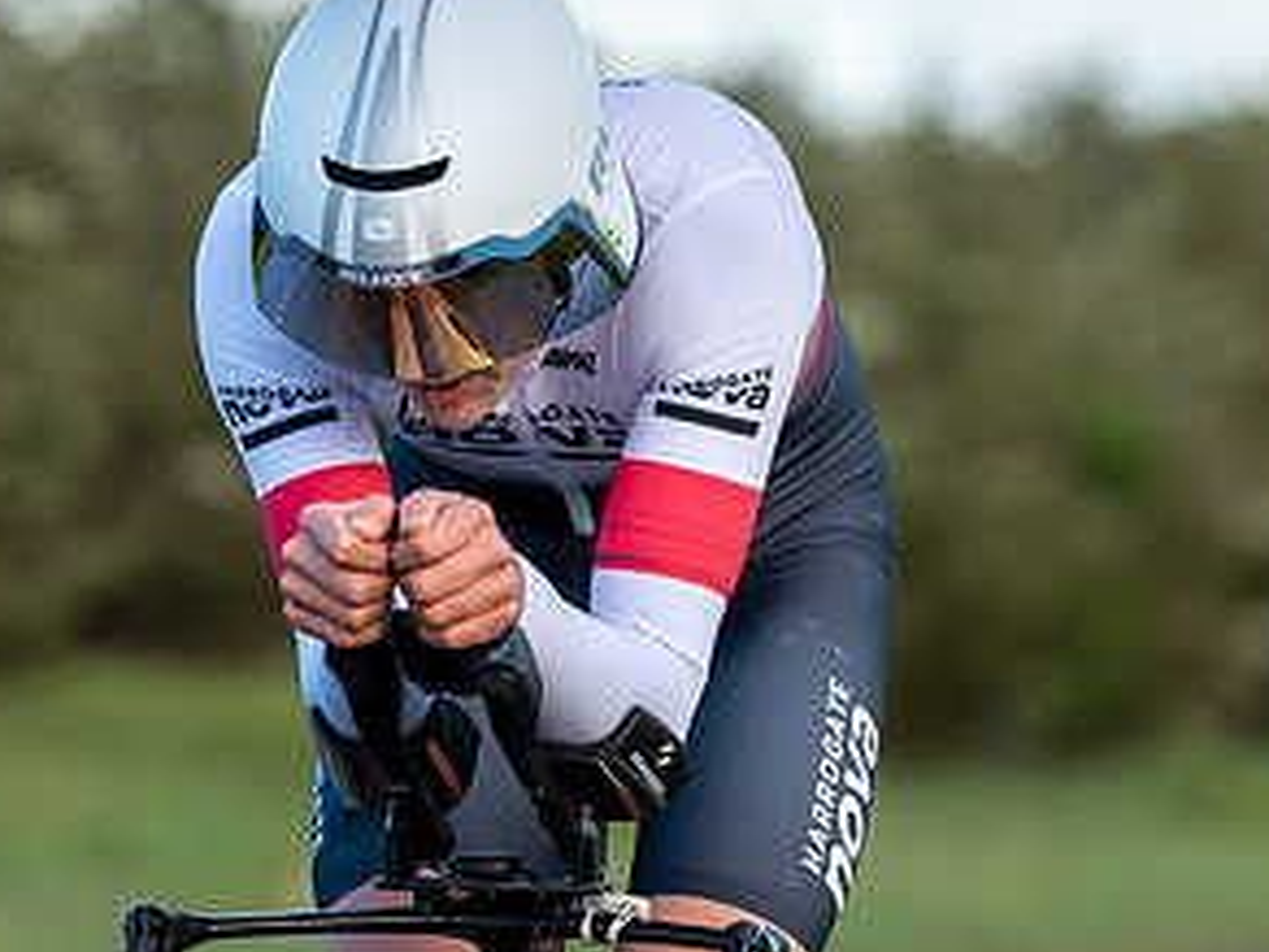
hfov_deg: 3.7
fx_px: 19759
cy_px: 309
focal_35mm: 539
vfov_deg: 2.8
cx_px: 352
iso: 320
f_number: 4
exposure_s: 1/1000
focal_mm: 200
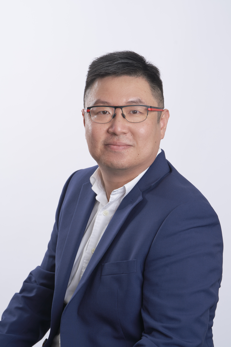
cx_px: 116
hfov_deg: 11.3
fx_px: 1165
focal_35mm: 121
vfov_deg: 16.9
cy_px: 174
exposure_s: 1/200
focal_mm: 121
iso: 200
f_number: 8
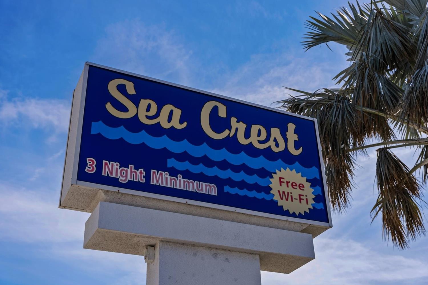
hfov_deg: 41.6
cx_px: 210
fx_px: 563
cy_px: 138
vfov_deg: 28.5
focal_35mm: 47
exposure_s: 1/2500
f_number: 3.5
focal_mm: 44.3
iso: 125
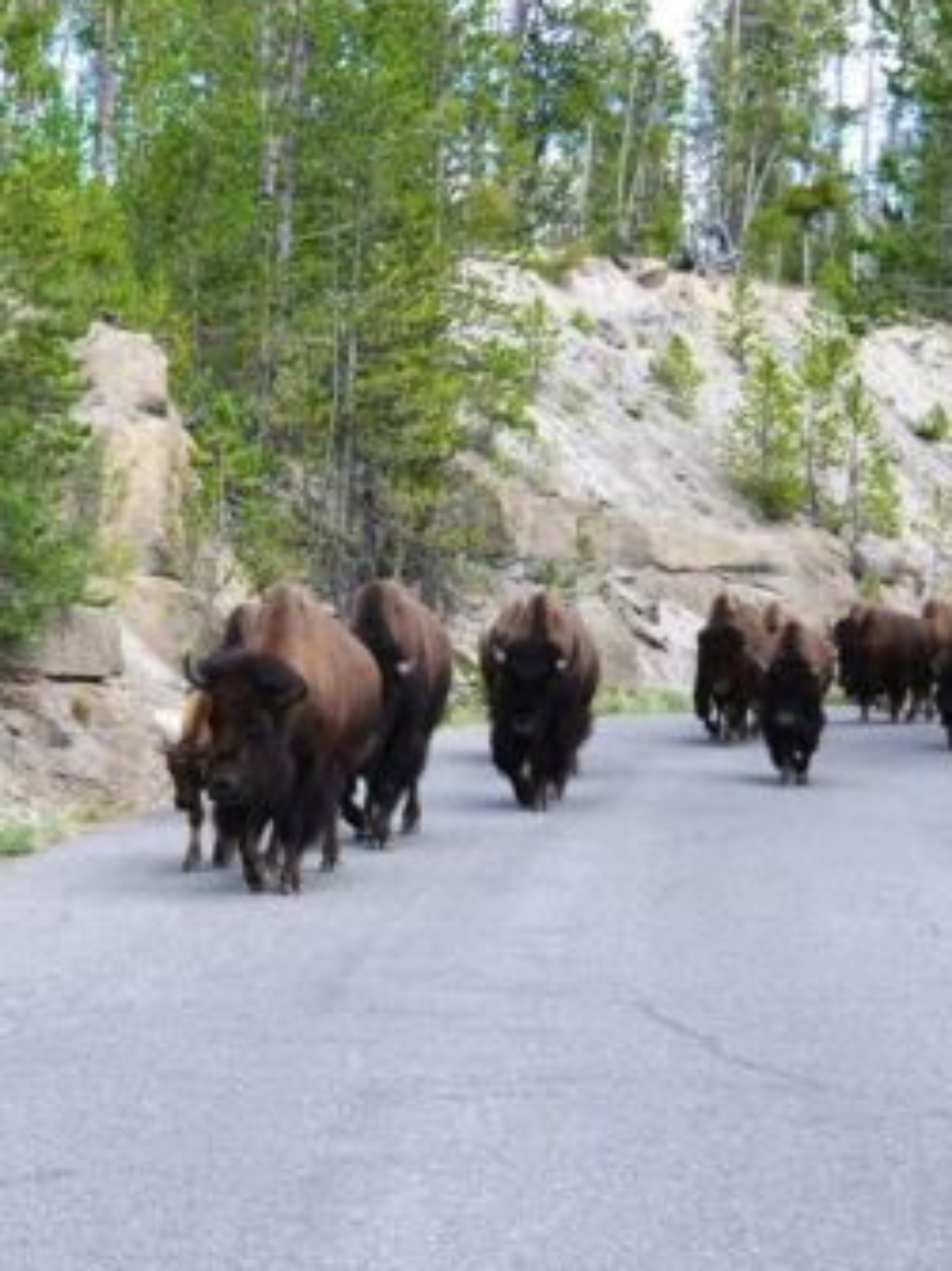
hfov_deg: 16.4
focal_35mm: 88
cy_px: 753
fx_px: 3229
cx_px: 0
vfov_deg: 22.2
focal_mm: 32
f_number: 7.1
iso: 200
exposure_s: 1/200
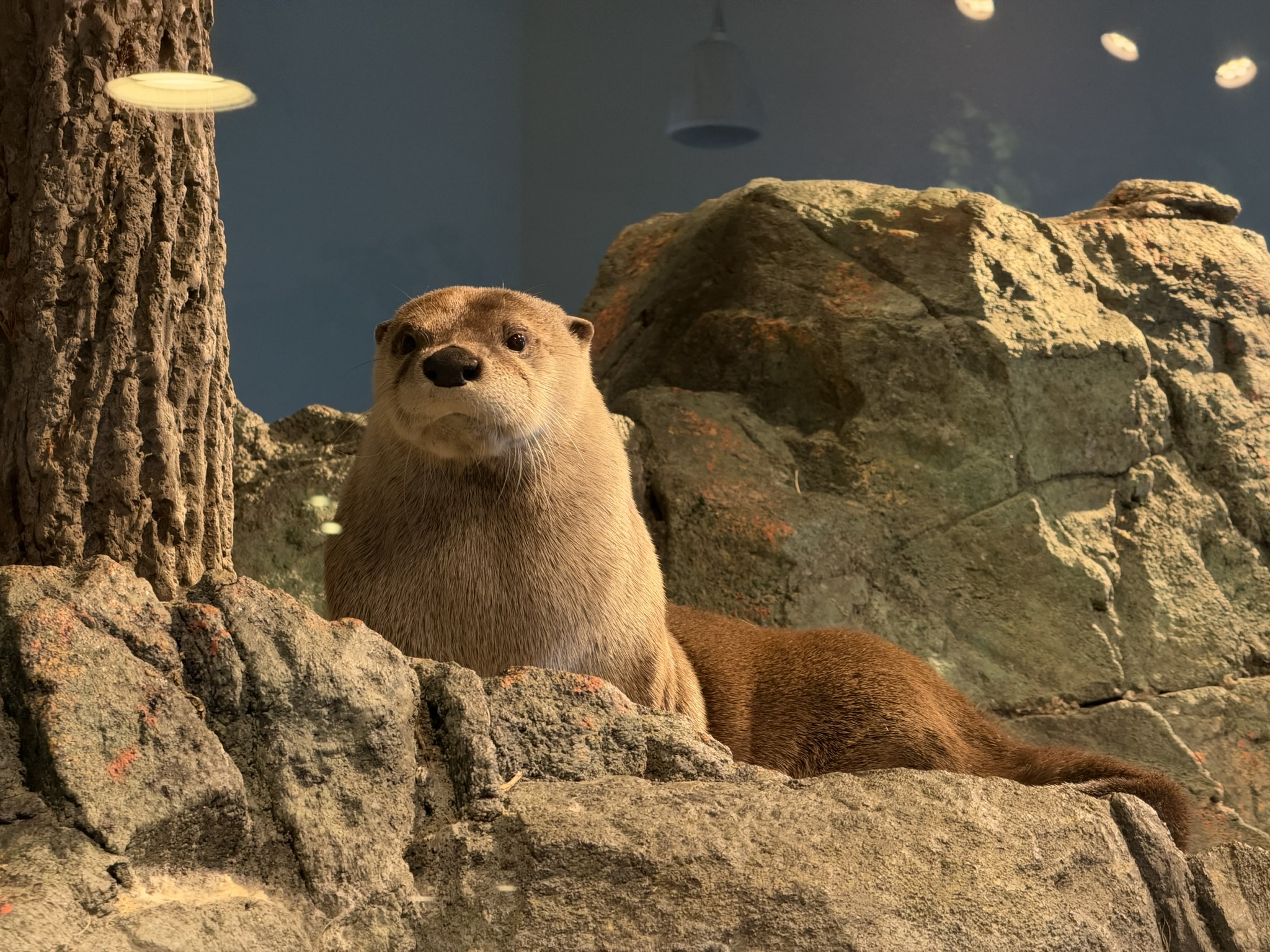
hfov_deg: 19.6
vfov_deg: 14.8
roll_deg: +0.0
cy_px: 476
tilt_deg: +9.9
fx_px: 3669
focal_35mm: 100
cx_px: 635
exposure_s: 1/60
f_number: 2.8
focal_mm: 16.89
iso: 400
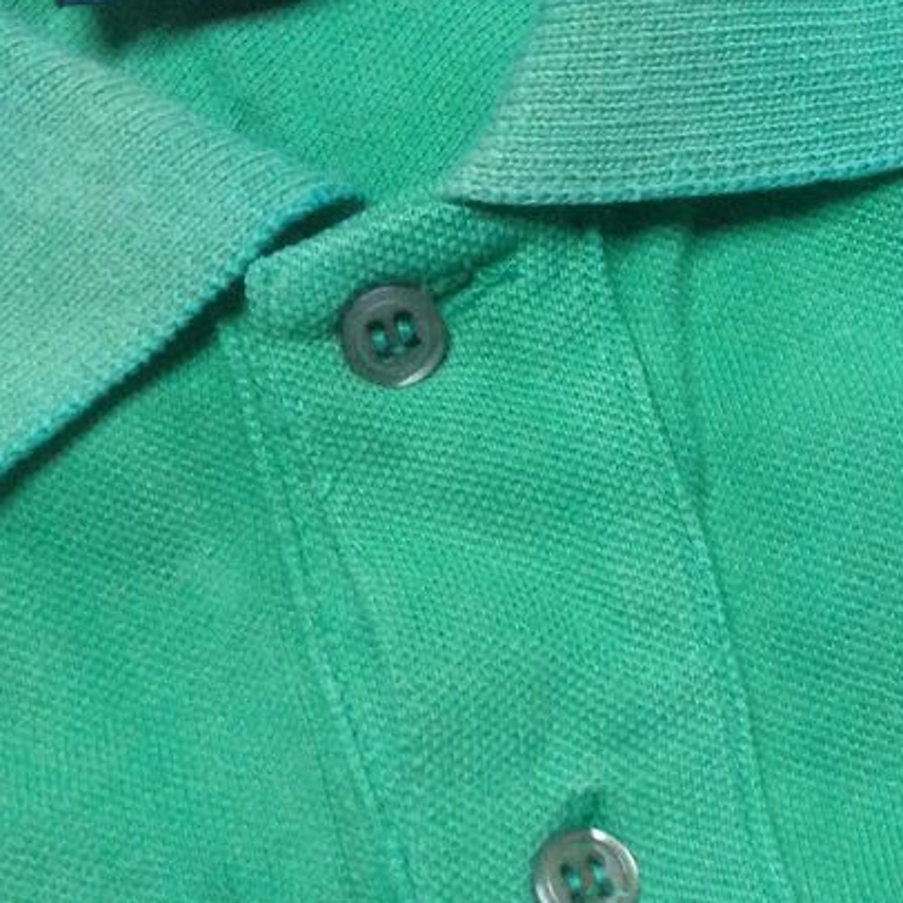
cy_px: 410
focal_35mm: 76
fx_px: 2243
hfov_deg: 22.2
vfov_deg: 22.8
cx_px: 825
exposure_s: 1/15
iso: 400
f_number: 2.4
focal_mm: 4.28
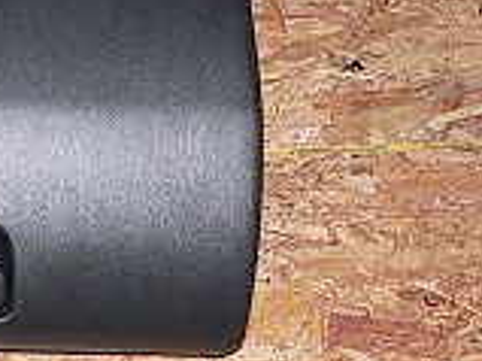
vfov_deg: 10.9
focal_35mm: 136
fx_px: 1892
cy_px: 143
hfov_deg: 14.1
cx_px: -94
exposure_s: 1/60
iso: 100
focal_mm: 7.4
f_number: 2.8
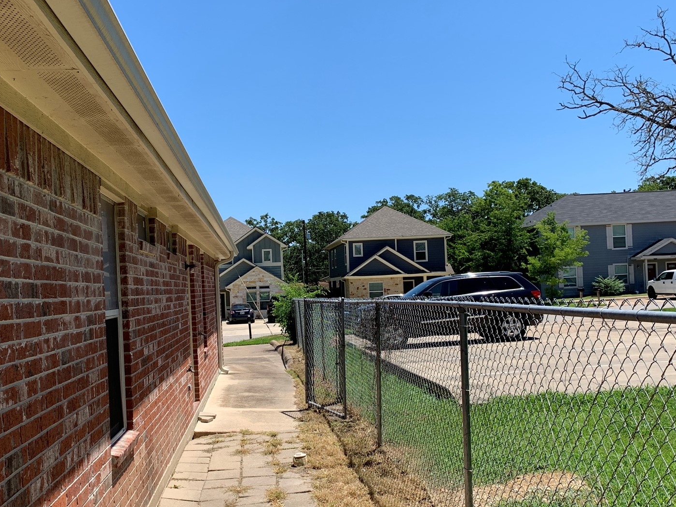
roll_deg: +1.5
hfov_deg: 48.6
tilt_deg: +0.1
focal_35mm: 38
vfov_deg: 37.6
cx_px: 263
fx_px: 742
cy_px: 296
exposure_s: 1/1812
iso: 25
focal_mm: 4.25
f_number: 1.8
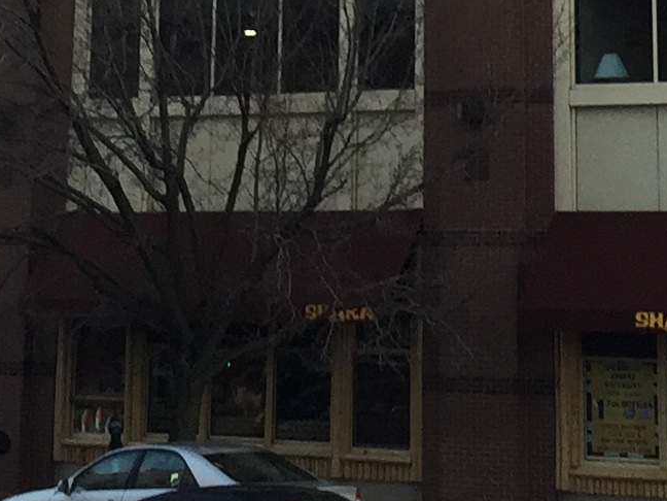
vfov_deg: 9.2
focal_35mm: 146
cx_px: 466
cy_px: -670
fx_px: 2813
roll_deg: -0.2
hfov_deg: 13.5
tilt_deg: +17.3
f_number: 2.2
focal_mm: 4.15
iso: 32
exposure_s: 1/120
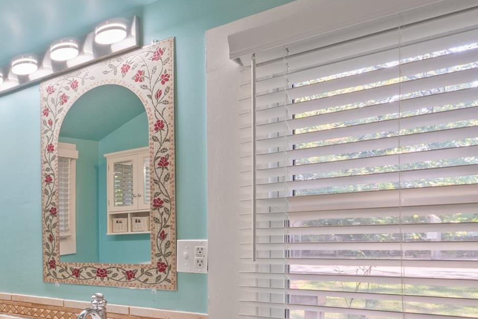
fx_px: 451
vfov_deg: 37.2
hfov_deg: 44.2
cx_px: -35
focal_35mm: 34
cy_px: 264
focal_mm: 10
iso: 400
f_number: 8
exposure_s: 1/2
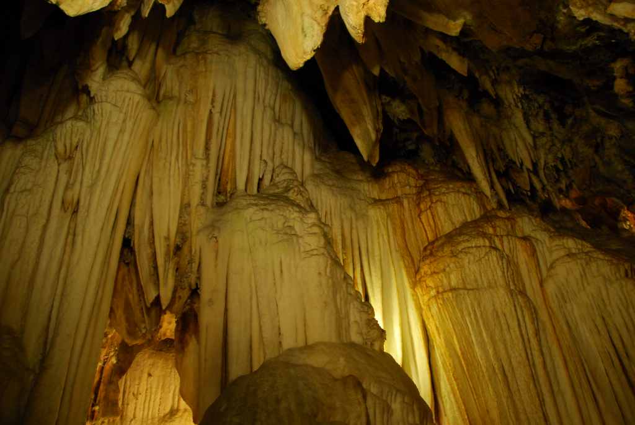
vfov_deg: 48.0
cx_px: 318
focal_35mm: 27
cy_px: 212
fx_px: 477
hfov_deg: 67.3
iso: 560
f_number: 3.5
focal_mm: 18
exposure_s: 1/15
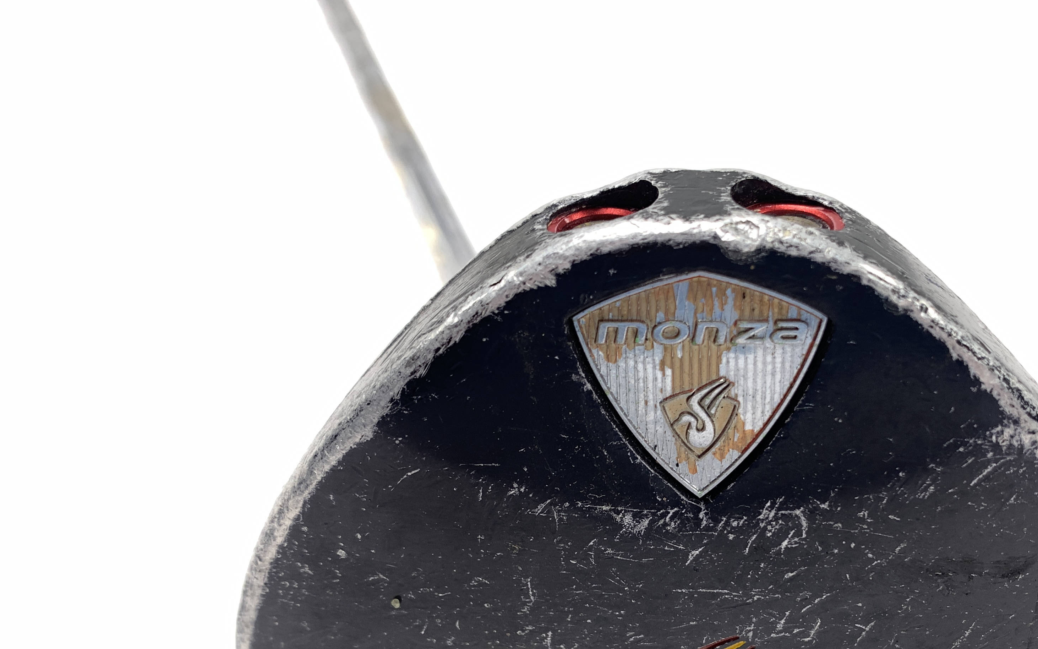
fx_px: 1075
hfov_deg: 50.4
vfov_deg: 32.5
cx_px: 708
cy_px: 533
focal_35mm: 38
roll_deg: +1.8
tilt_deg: -40.5
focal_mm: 4.25
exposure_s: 1/120
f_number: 1.8
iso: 40
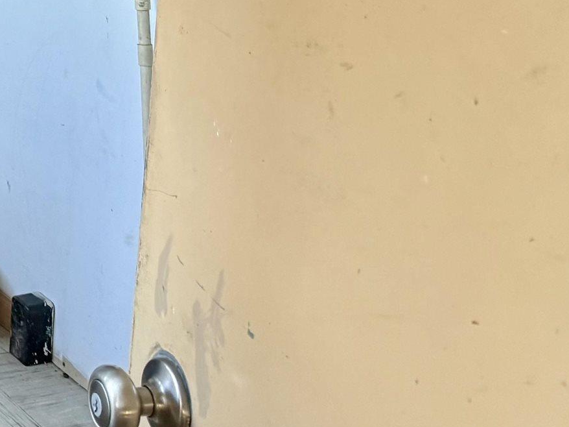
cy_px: -189
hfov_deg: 19.4
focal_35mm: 84
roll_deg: -2.2
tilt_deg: -6.7
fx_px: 1380
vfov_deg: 16.2
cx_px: -357
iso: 200
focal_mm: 6.76
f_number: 1.78
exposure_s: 1/60
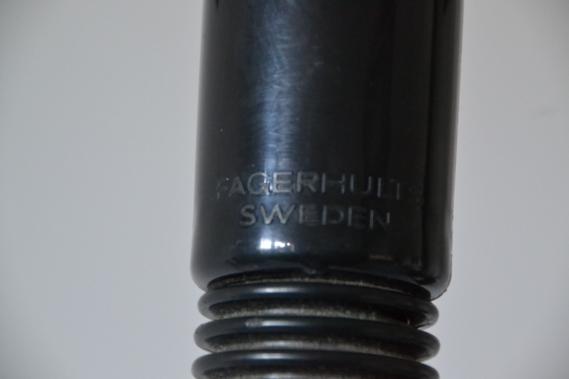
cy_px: 190
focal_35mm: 300
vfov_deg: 4.6
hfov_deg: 6.9
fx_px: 4741
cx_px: 284
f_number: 6.3
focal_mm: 200
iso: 3200
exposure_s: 1/40
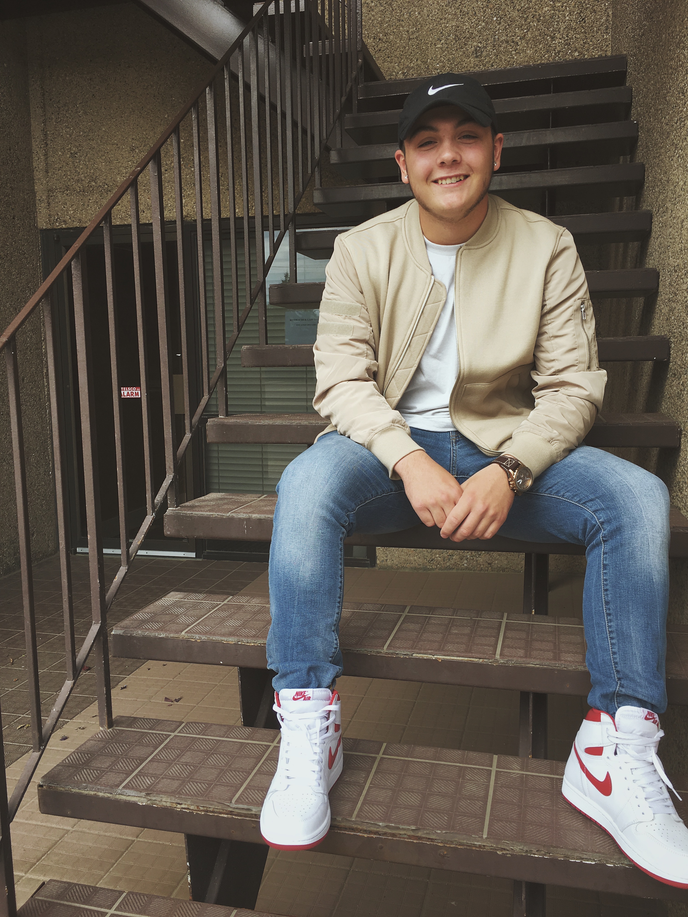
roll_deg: +0.7
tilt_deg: -4.8
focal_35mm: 29
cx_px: 344
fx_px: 769
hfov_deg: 48.2
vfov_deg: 61.7
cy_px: 458
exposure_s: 1/523
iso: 25
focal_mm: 4.15
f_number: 2.2
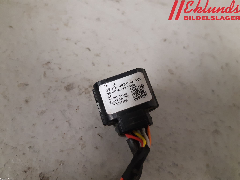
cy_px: 90
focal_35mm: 26
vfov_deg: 53.1
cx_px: 120
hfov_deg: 67.3
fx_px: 180
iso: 250
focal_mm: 3.93
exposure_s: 1/50
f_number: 1.7
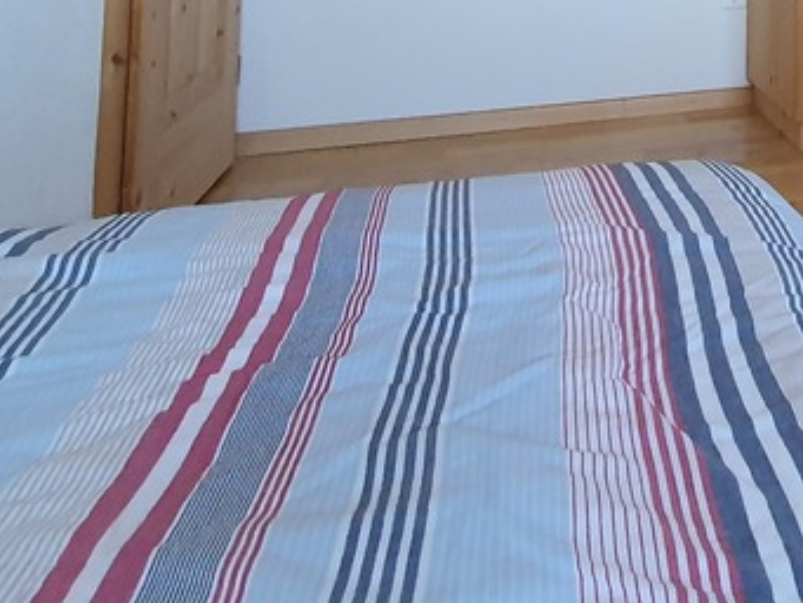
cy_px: -170
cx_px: 949
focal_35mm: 39
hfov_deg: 37.2
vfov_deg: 29.9
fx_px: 905
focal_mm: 1.8
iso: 400
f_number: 2.2
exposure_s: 1/50
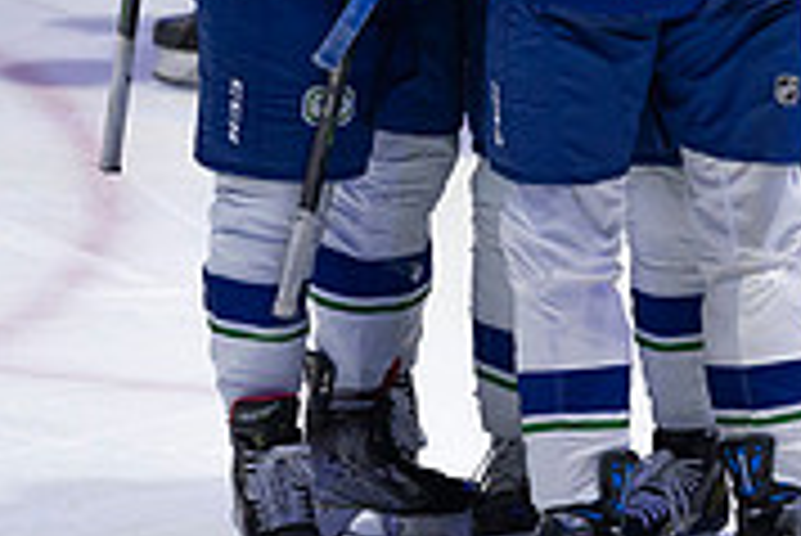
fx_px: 43533
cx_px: 724
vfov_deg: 0.7
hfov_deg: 1.1
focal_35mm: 1955
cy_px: -205
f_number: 4
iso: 1600
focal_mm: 600
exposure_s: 1/640
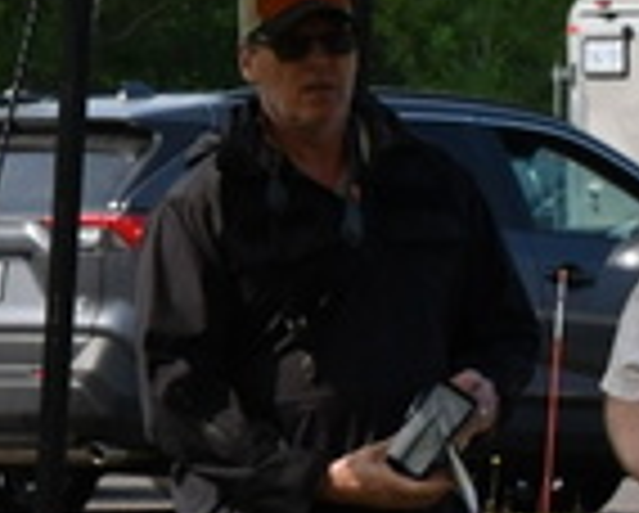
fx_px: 11571
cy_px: 684
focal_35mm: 611
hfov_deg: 3.2
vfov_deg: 2.5
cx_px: -63
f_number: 14
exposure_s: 1/800
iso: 800
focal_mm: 78
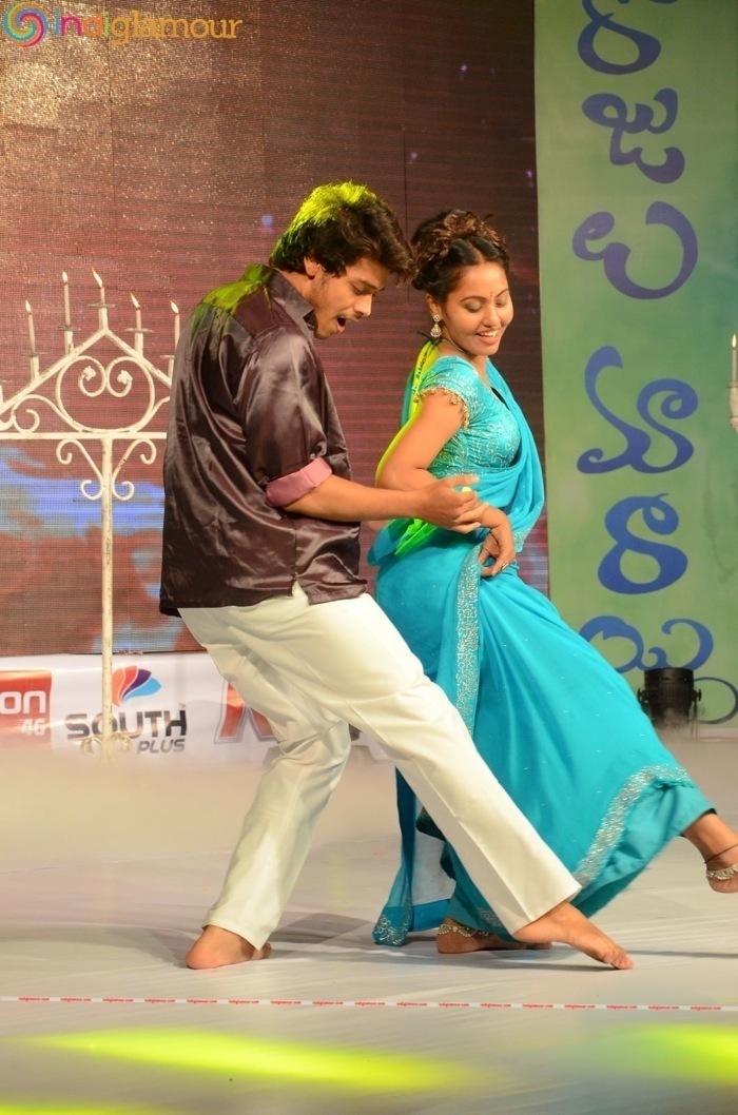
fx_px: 3246
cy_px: 558
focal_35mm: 105
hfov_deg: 13.0
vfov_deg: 19.5
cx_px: 369
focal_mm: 70
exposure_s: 1/125
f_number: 7.1
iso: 1600
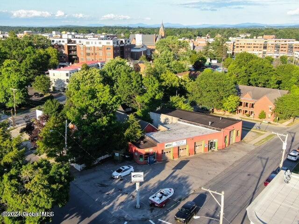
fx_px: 320
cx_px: 150
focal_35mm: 37
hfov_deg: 50.1
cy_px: 112
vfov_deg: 38.7
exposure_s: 1/320
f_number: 3.4
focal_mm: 6.35
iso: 100
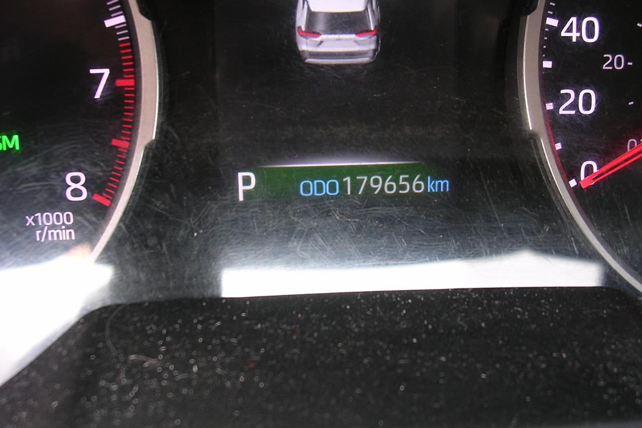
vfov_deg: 33.4
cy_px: 202
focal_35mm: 40
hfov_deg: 48.5
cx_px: 320
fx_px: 713
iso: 100
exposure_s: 1/11.6
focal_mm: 5.8
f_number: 2.8
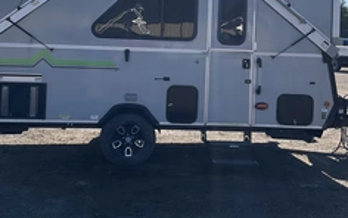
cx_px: 150
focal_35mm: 52
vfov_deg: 24.5
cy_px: 38
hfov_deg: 38.8
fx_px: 494
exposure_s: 1/2320
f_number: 1.8
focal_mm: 3
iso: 25
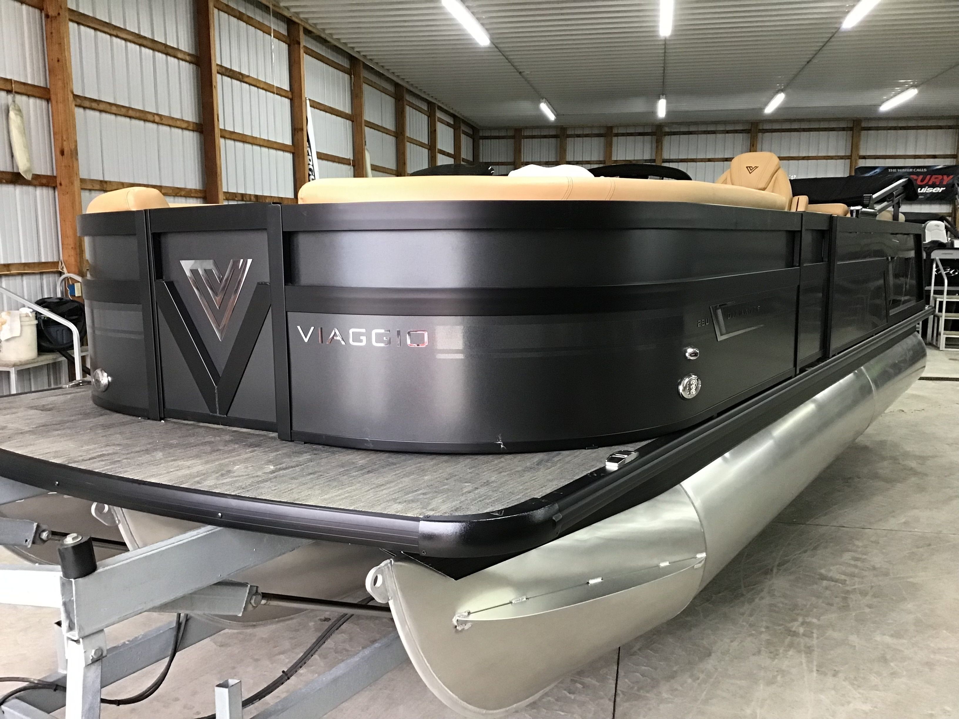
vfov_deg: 45.4
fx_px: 859
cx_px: 480
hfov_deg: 58.4
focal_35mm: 31
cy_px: 360
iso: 125
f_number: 2.4
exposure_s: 1/30
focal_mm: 3.3
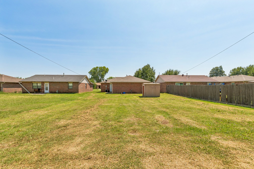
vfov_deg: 77.3
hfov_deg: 100.4
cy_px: 84
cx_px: 127
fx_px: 106
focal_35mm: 15
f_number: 8
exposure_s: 1/1000
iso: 200
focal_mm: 10
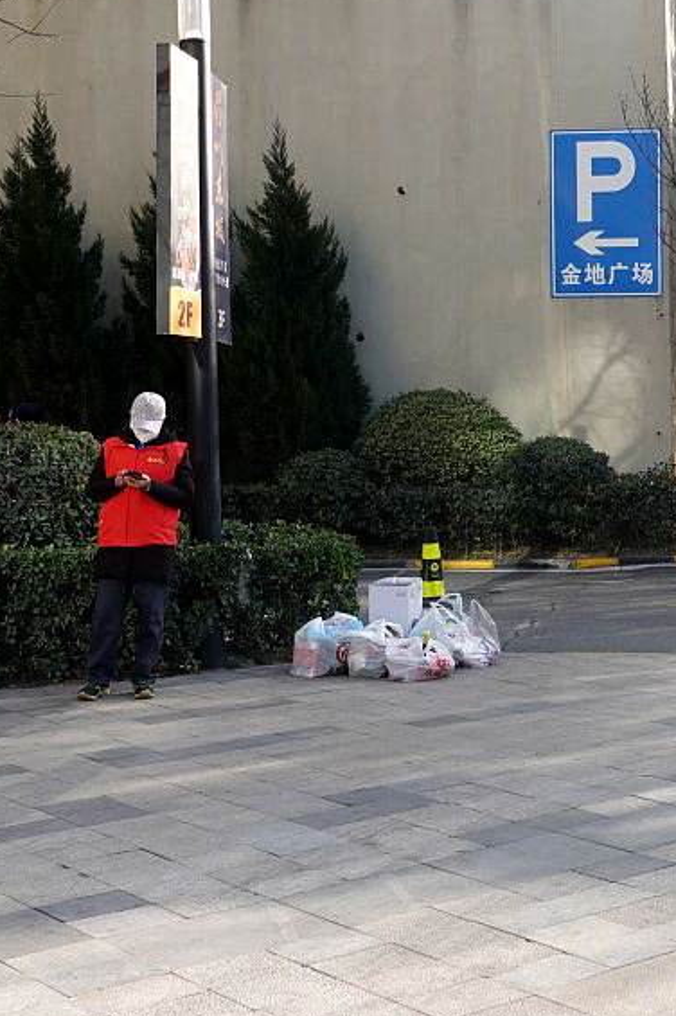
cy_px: 493
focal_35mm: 51
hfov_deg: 26.3
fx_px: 1438
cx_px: 466
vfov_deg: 38.9
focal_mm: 9
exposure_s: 1/400
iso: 100
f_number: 3.2
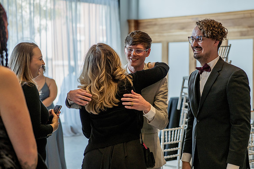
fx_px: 494
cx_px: 127
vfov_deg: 19.5
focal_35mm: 70
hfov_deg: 28.8
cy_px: 84
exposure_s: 1/200
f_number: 2.8
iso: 1000
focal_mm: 70
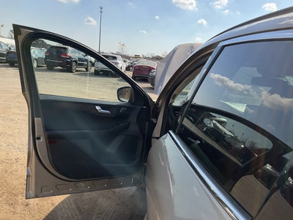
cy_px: 110
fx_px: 245
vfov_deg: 48.2
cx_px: 146
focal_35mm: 29
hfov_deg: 61.7
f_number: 1.8
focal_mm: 3
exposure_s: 1/1451
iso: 25
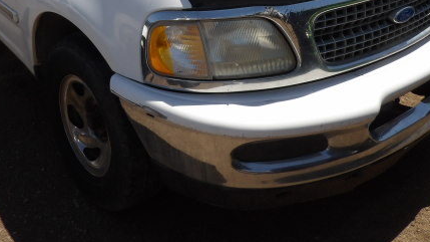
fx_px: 445
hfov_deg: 51.6
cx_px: 199
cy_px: 12
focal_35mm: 39
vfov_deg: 28.9
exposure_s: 1/664
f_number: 5.6
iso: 100
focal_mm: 4.3
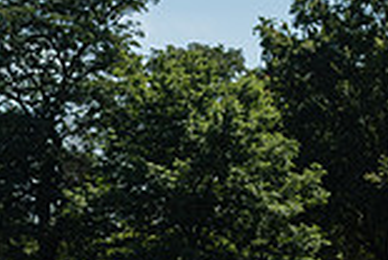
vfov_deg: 7.6
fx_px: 1901
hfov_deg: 11.5
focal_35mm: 176
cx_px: -9
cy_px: 497
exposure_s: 1/1600
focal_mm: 38
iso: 200
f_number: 4
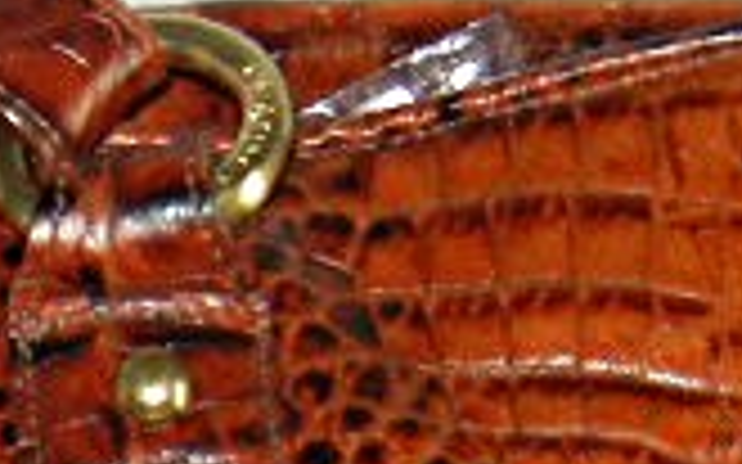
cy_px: 955
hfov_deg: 10.1
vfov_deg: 6.4
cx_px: -517
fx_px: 3982
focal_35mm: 197
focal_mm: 5.4
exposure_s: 1/30
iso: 200
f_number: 7
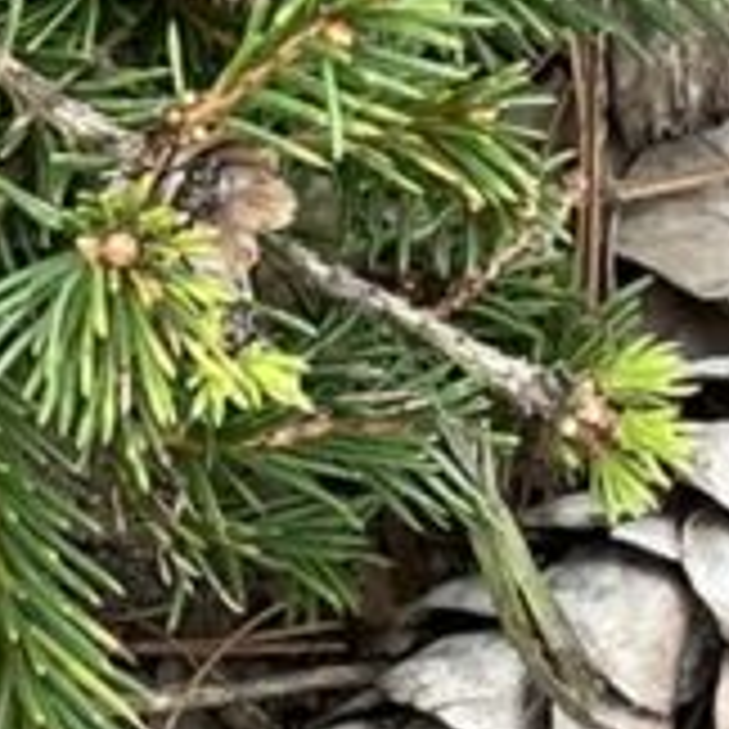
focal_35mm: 227
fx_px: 5409
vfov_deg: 7.6
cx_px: -999
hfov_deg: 7.3
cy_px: -328
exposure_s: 1/259
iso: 32
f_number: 1.6
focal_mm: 4.2
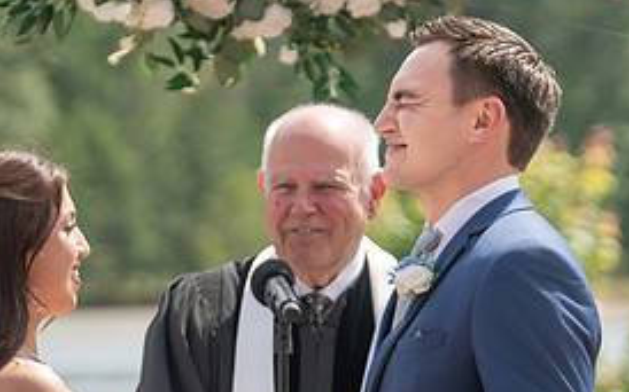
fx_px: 5723
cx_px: 223
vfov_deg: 3.9
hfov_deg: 6.3
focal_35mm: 334
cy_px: 386
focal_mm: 155
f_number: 4
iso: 100
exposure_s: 1/640
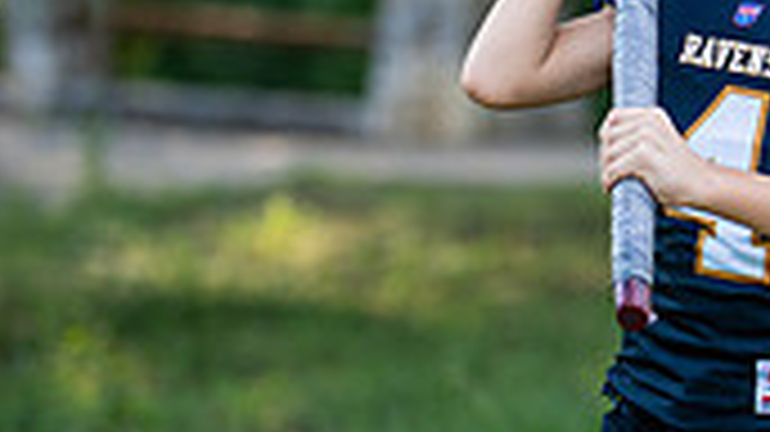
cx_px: 815
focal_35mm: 239
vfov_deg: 5.1
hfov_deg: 9.0
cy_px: 263
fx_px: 4877
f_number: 1.2
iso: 100
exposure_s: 1/1250
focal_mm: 50
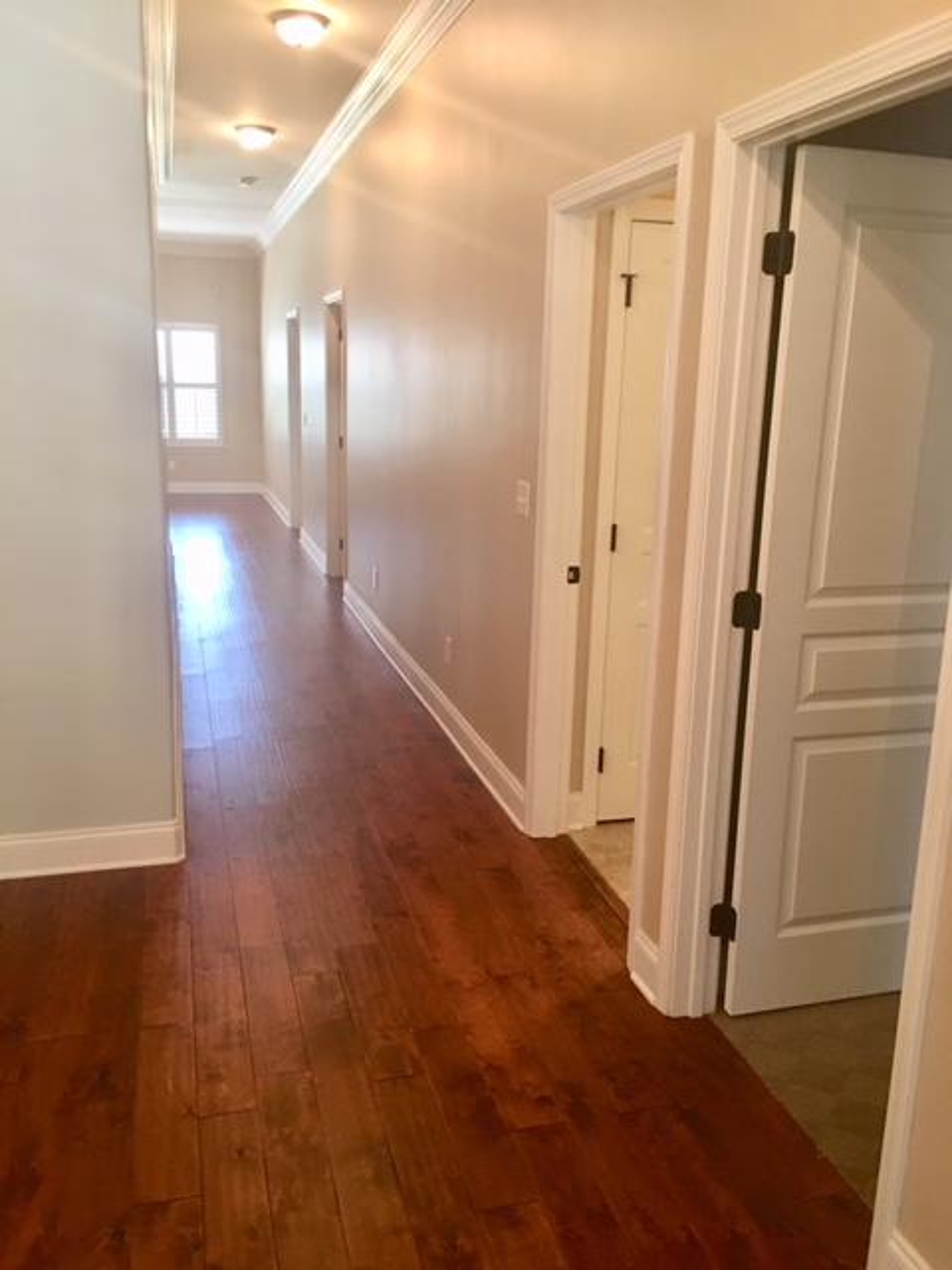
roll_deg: -2.1
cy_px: 635
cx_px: 476
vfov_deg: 61.7
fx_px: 1063
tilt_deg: -11.7
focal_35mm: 29
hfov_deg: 48.2
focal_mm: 4.15
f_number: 2.2
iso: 64
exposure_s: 1/15
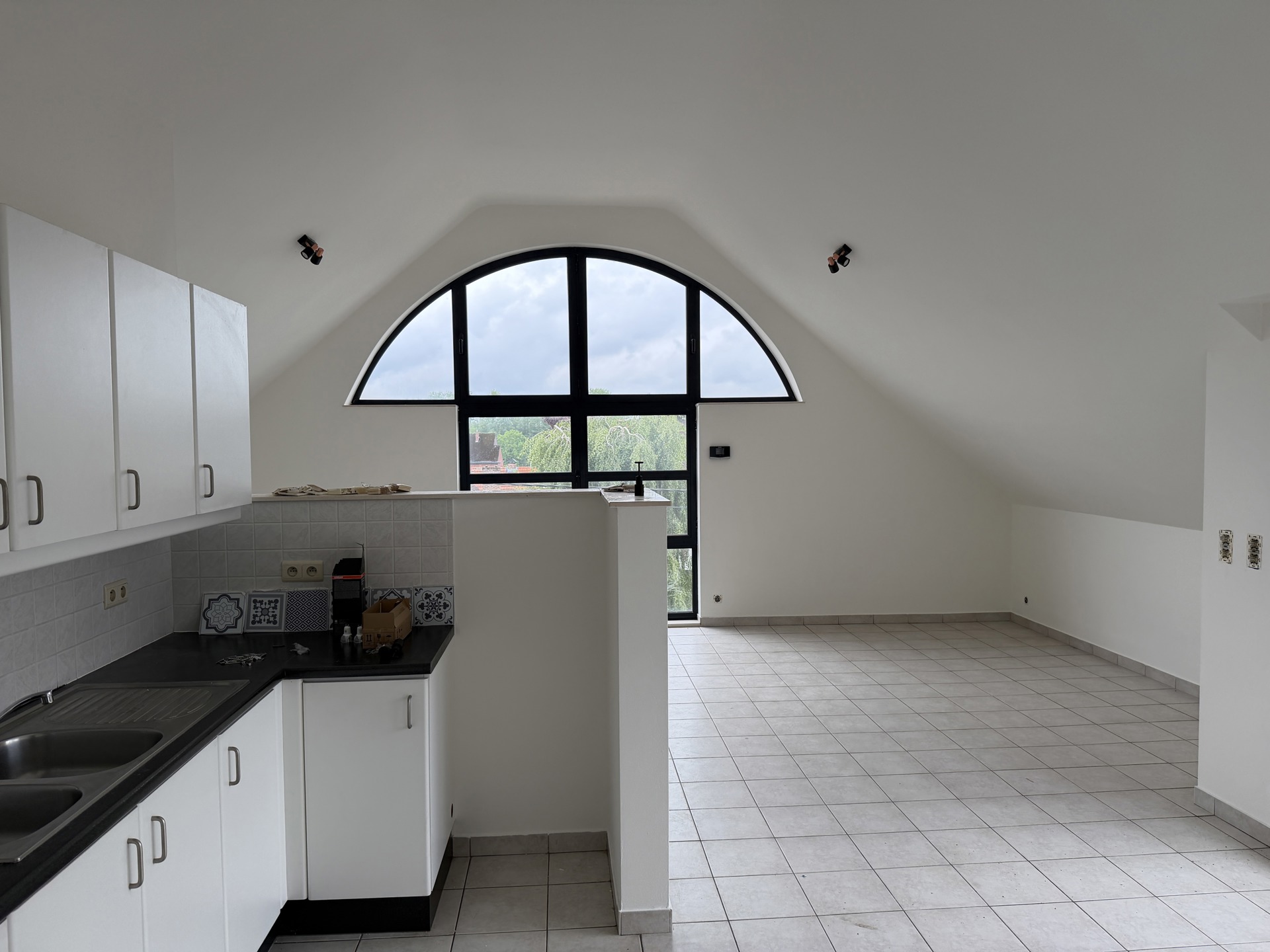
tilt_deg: -2.7
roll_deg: +1.0
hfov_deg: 71.6
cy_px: 476
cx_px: 635
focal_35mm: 24
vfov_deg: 56.8
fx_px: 881
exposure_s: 1/750
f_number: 1.78
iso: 100
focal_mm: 6.76
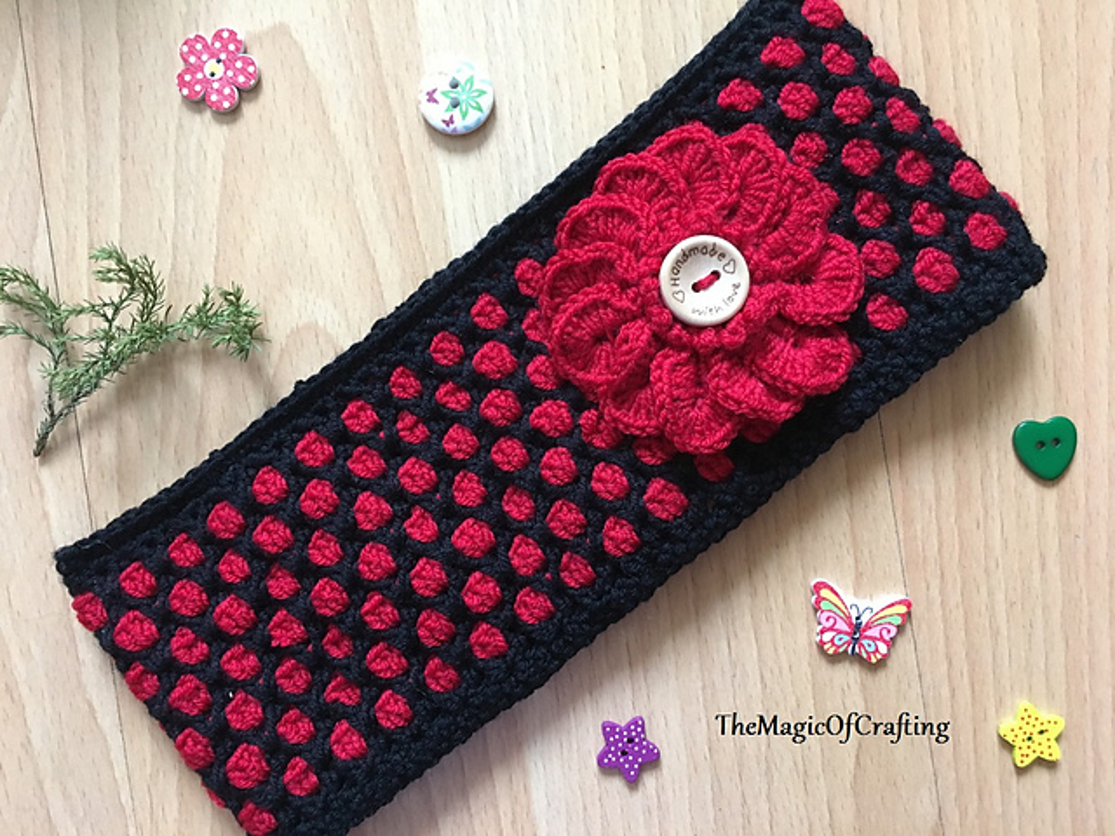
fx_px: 934
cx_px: 558
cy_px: 418
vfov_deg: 48.2
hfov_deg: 61.7
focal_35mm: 29
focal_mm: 4.15
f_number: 2.2
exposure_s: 1/20
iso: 200
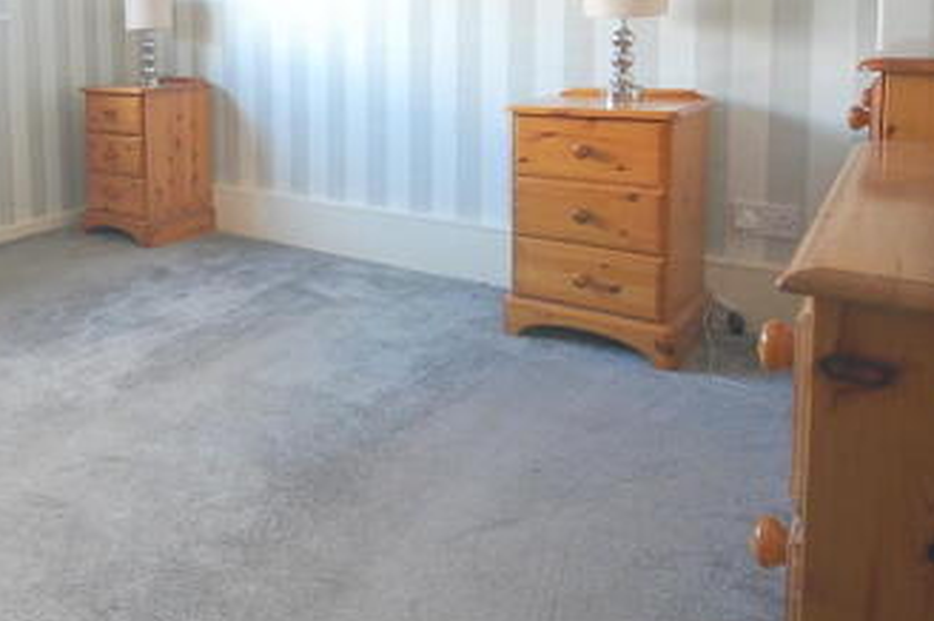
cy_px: 94
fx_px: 778
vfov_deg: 41.0
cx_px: 131
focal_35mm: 30
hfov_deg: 55.5
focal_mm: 10
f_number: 4
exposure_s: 1/30
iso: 560
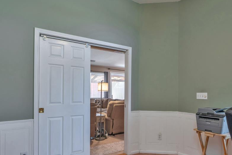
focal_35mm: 25
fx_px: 161
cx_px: 137
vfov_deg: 51.1
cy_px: 89
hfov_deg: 70.9
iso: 320
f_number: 6.3
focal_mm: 13
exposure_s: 1/15
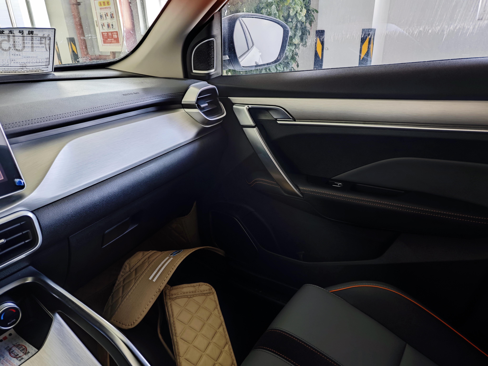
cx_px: 244
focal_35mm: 23
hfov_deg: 73.9
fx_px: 324
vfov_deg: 58.9
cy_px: 183
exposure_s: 1/41.3
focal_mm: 6.55
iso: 1000
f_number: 1.6
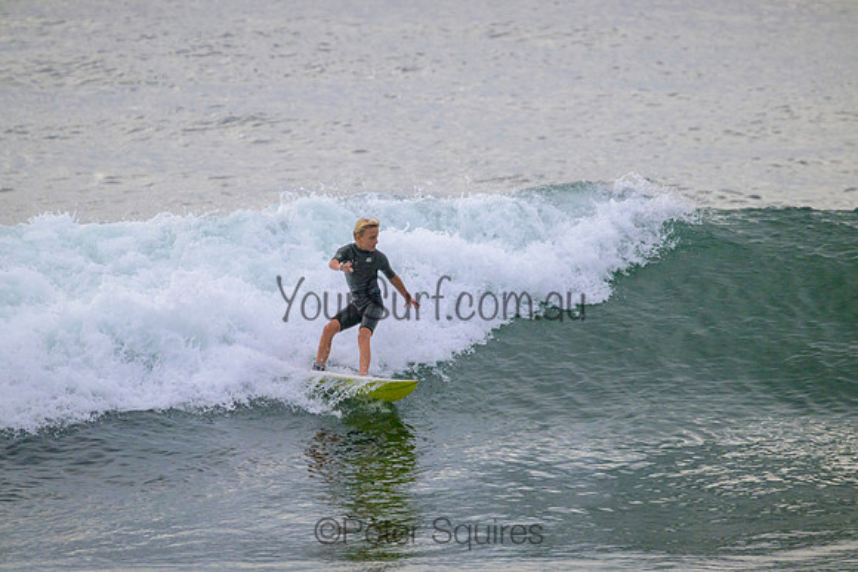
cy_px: 286
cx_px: 429
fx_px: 19070
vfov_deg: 1.7
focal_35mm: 800
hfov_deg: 2.6
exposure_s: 1/2000
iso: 1600
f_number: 11
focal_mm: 800
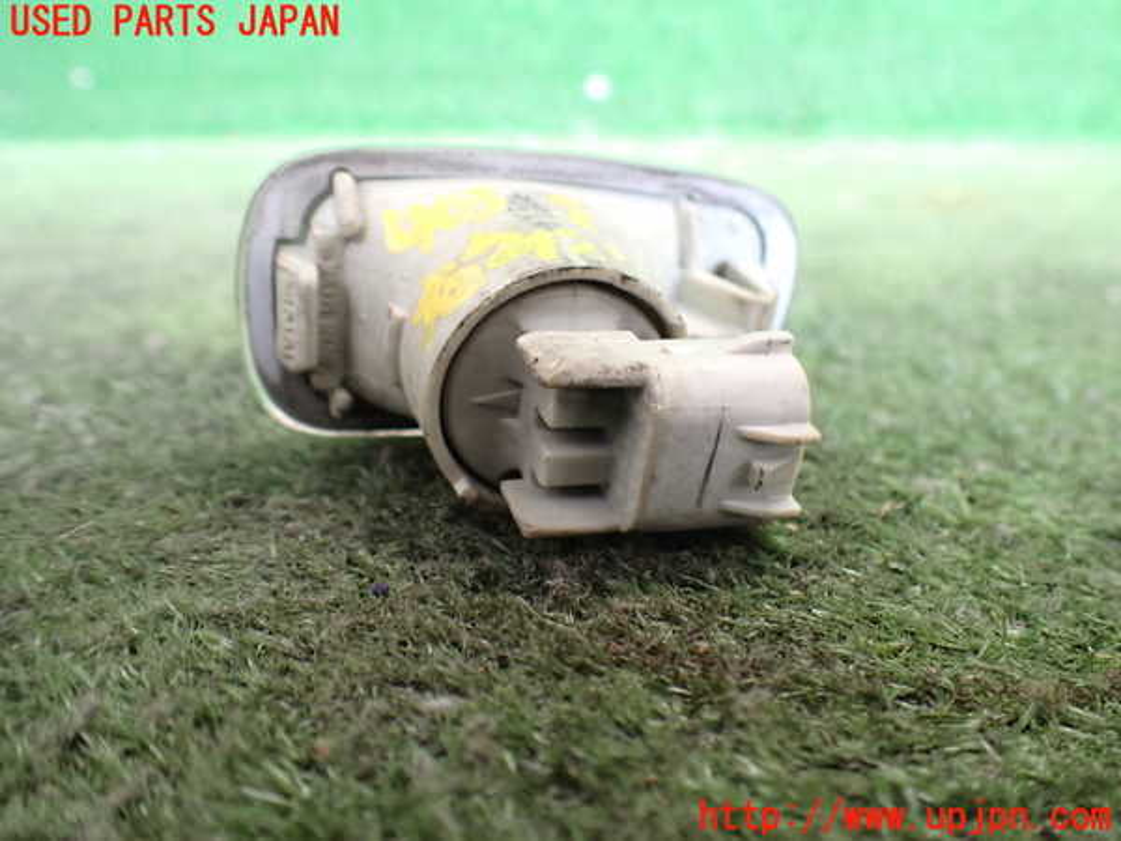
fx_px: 972
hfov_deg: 60.0
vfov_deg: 46.8
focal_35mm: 30
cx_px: 560
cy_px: 420
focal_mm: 5.4
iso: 800
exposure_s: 1/60
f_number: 2.3
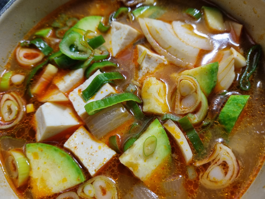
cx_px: 132
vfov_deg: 53.1
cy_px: 100
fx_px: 199
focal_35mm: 26
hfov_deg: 67.3
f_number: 1.8
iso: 250
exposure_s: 1/40
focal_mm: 5.4
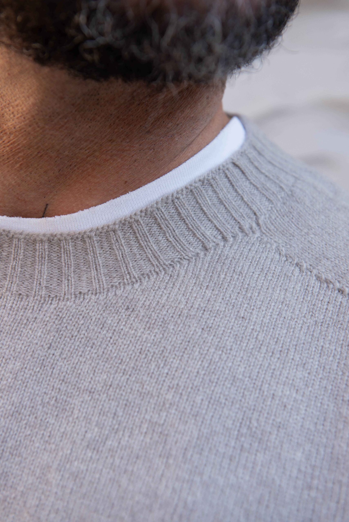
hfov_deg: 21.9
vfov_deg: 32.4
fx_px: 901
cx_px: 174
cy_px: 261
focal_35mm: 62
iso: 500
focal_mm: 62
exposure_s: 1/320
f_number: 5.6
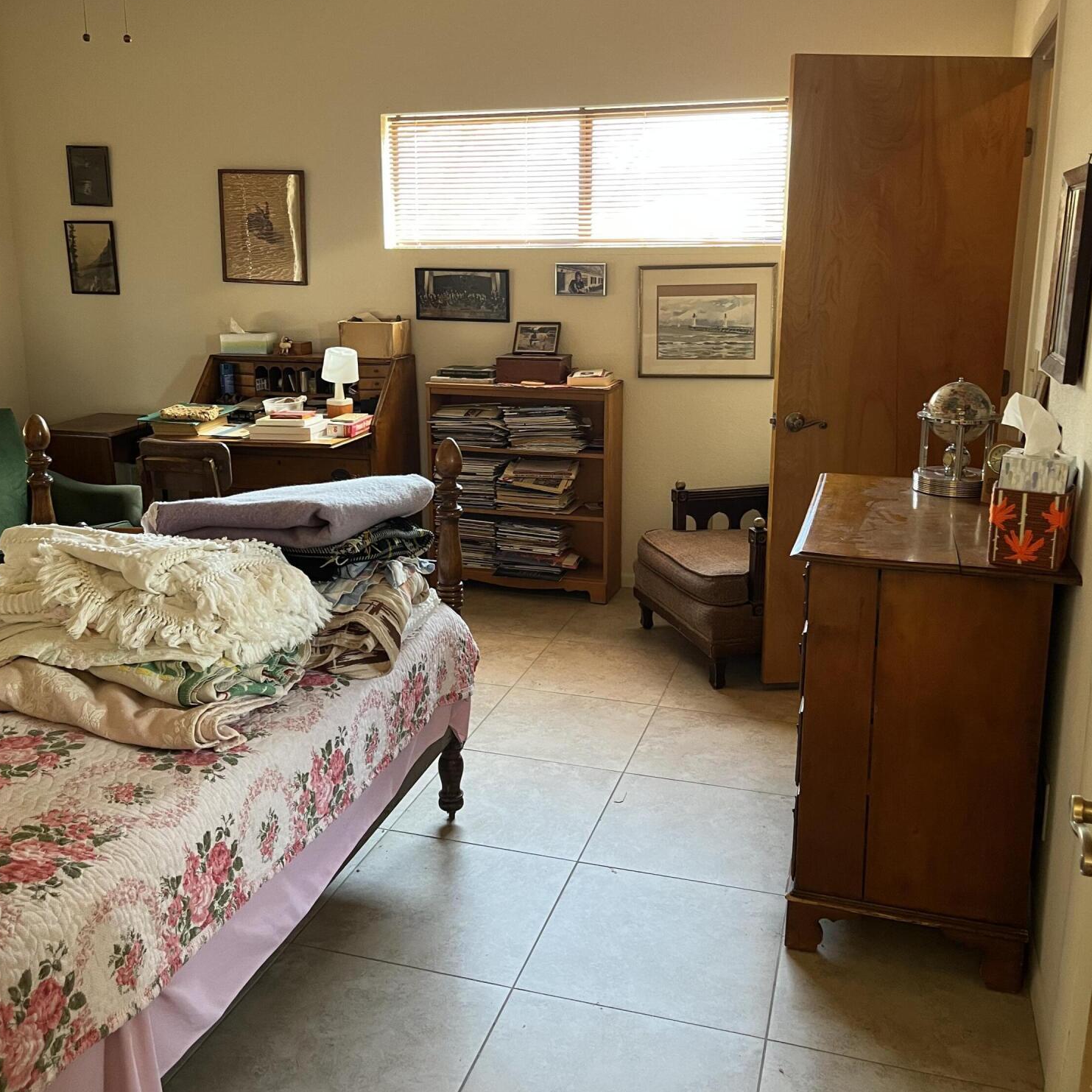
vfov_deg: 52.3
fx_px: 1106
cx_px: 542
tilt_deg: -10.8
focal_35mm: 31
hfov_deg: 52.5
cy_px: 466
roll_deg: -0.1
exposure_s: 1/60
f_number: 1.6
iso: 200
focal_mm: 5.1
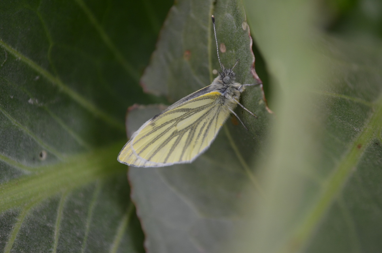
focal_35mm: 82
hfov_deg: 24.7
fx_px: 874
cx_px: 191
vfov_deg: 16.5
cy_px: 126
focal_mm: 55
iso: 400
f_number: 6.3
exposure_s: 1/60
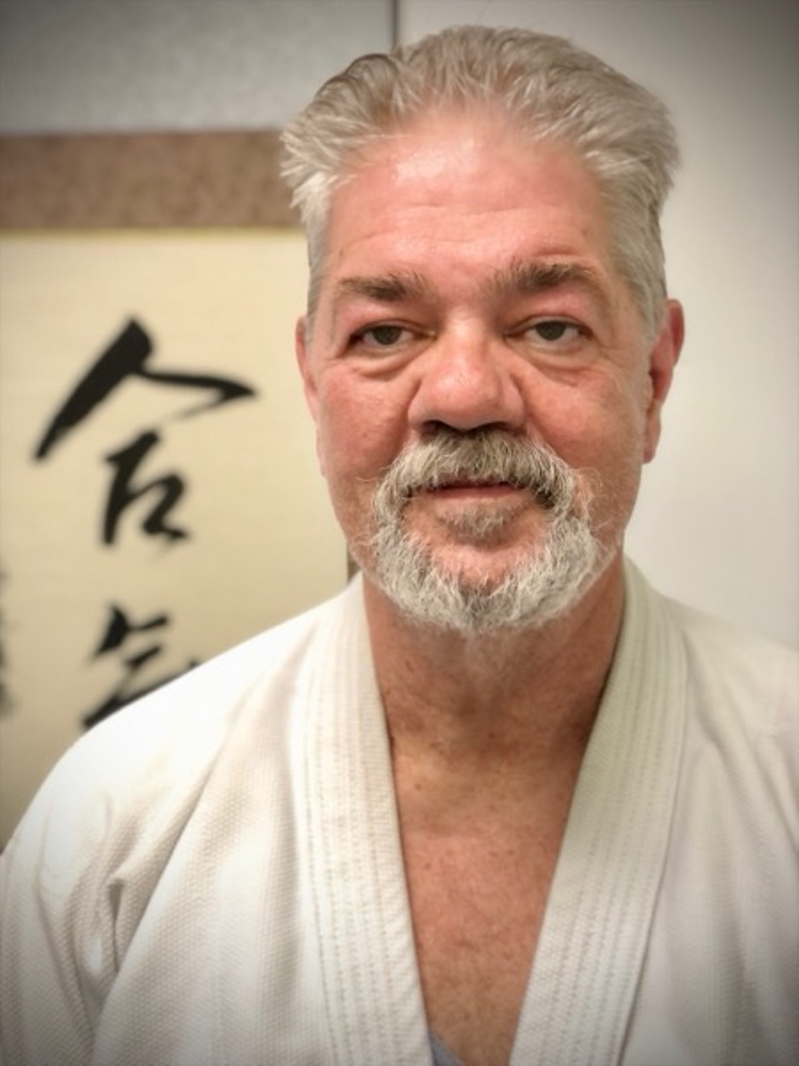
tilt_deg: -9.2
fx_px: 1600
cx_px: 400
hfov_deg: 28.0
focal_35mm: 52
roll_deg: +0.1
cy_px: 533
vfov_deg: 36.8
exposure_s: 1/30
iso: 125
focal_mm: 6
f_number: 2.4
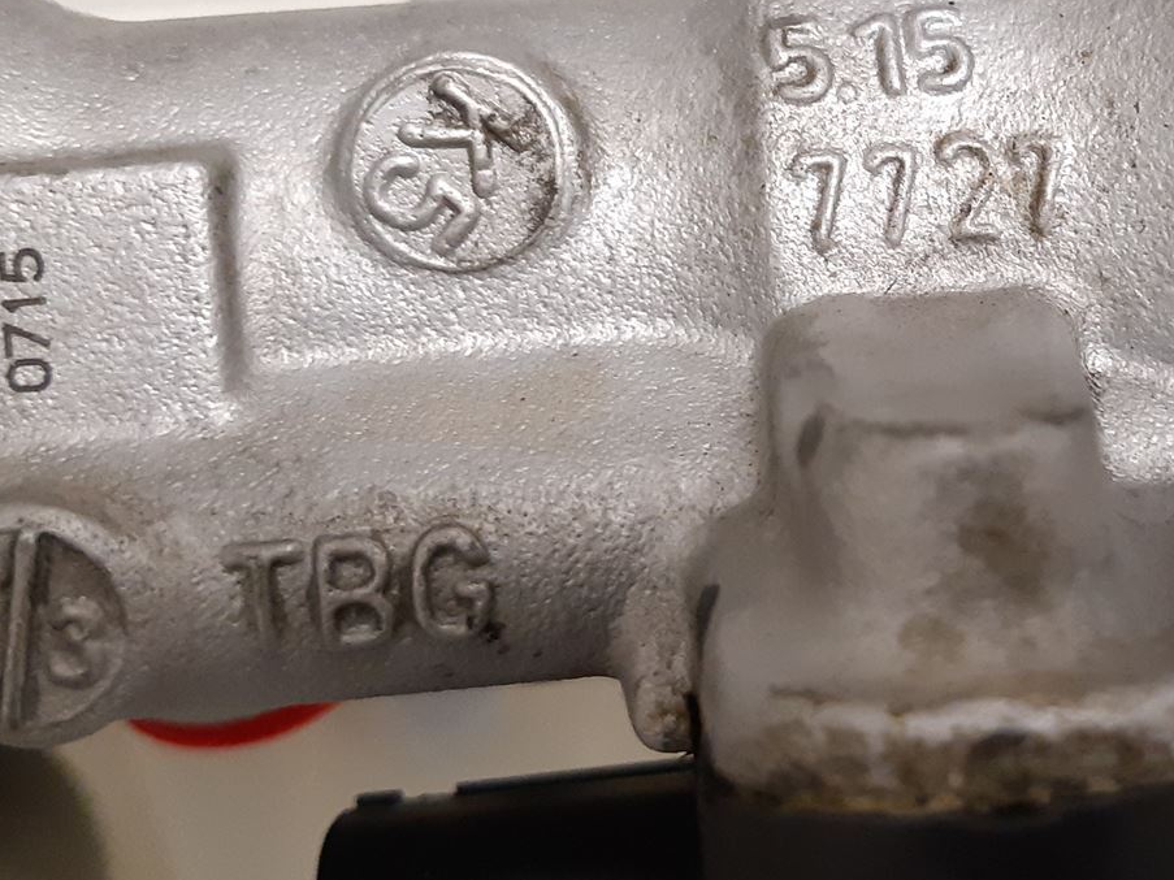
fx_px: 2001
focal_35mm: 59
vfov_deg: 24.6
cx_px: 926
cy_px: 255
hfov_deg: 31.9
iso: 320
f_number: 1.7
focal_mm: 3.93
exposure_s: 1/50
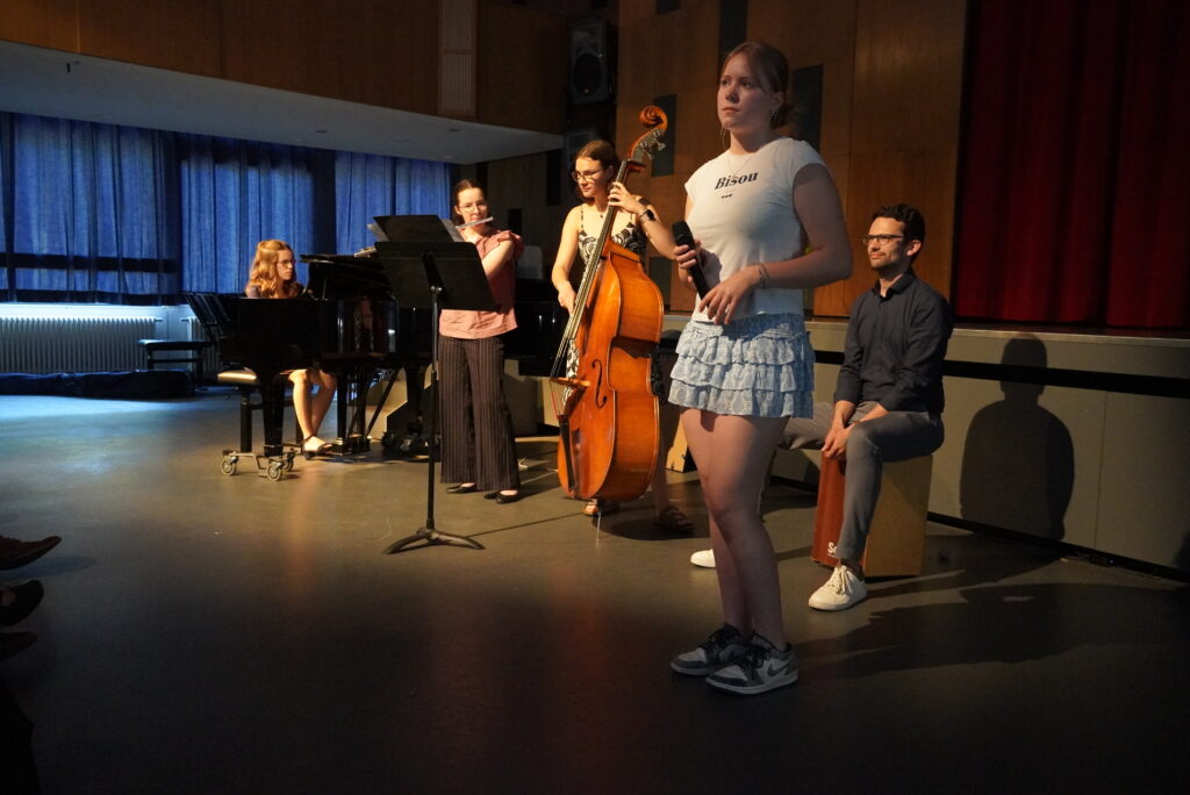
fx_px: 1042
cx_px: 595
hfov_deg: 59.5
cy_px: 398
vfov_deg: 41.8
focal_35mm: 32
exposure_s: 1/125
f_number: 4
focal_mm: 21
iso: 6400
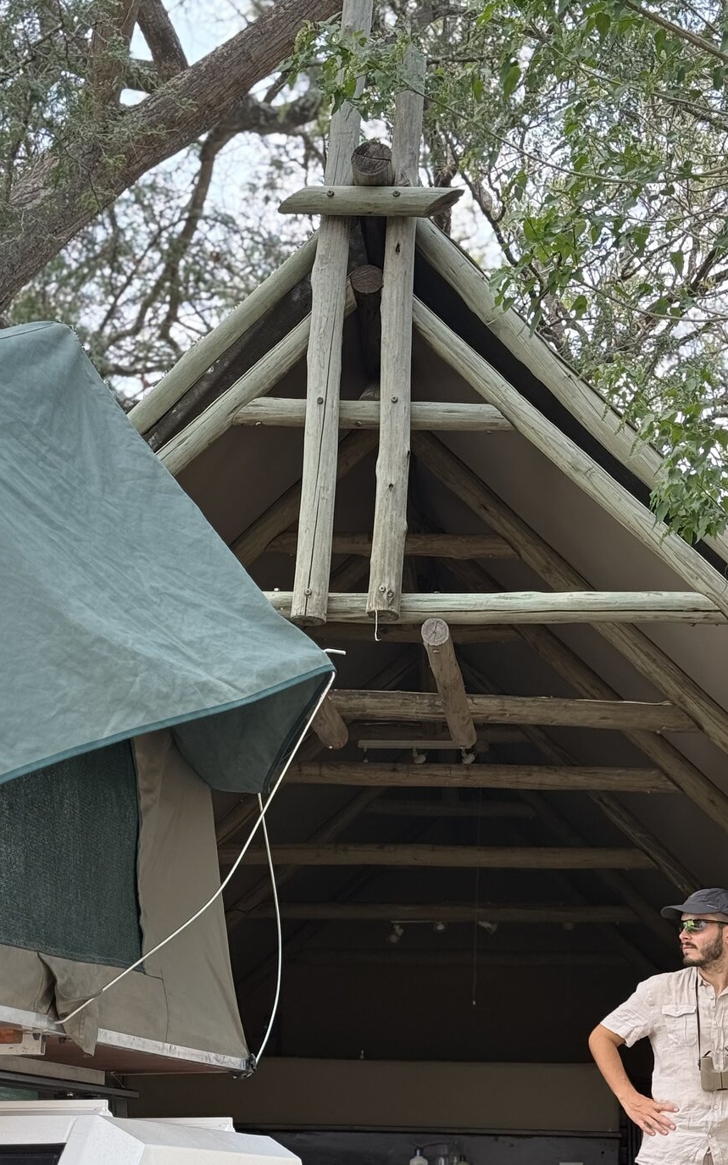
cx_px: 387
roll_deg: -2.8
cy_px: 763
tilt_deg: +13.2
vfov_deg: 27.7
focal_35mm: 74
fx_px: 2350
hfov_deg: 17.6
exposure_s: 1/646
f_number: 1.78
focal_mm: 6.76
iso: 100
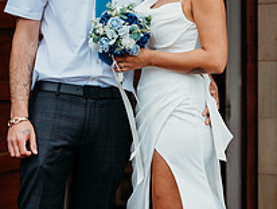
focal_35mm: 178
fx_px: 1426
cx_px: 123
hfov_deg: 11.1
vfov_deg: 8.4
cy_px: 107
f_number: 2
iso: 110
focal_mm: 85
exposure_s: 1/200
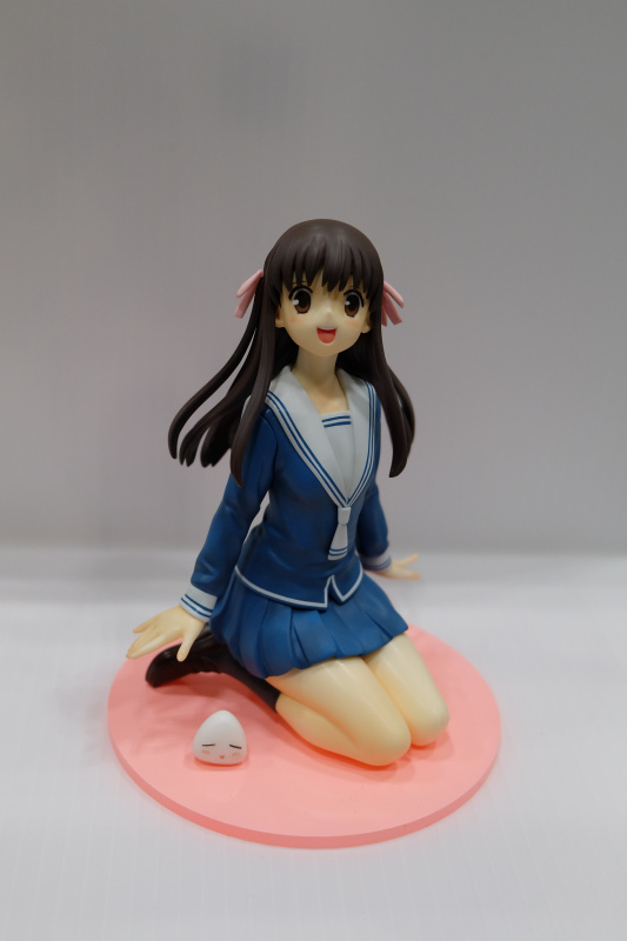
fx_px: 1150
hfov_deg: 30.5
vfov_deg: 44.5
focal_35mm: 44
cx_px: 314
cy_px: 470
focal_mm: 29.5
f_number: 4.7
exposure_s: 1/125
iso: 1600
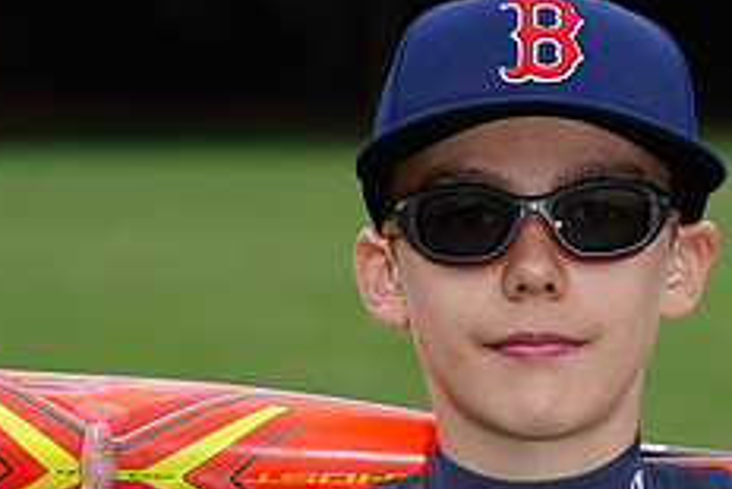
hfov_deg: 4.3
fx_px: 9766
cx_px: 565
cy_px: 500
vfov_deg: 2.9
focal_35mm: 480
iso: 200
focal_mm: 192
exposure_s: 1/200
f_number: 9
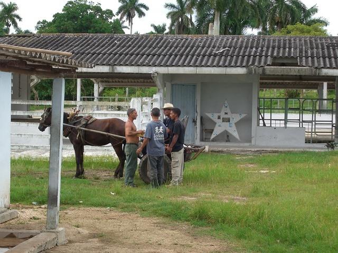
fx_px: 928
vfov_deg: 15.6
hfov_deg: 20.7
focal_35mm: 95
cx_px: 169
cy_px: 126
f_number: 4.8
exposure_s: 1/125
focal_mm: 19.7
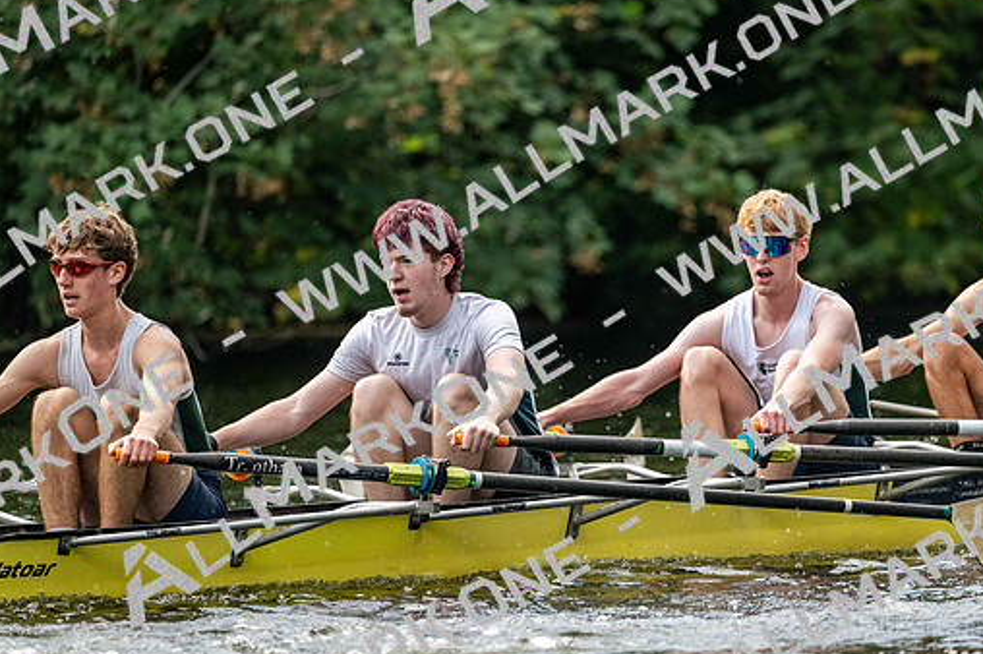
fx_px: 12470
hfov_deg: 4.5
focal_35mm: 457
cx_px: 515
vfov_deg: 3.0
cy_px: 329
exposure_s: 1/2500
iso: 1600
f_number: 4.5
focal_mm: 400
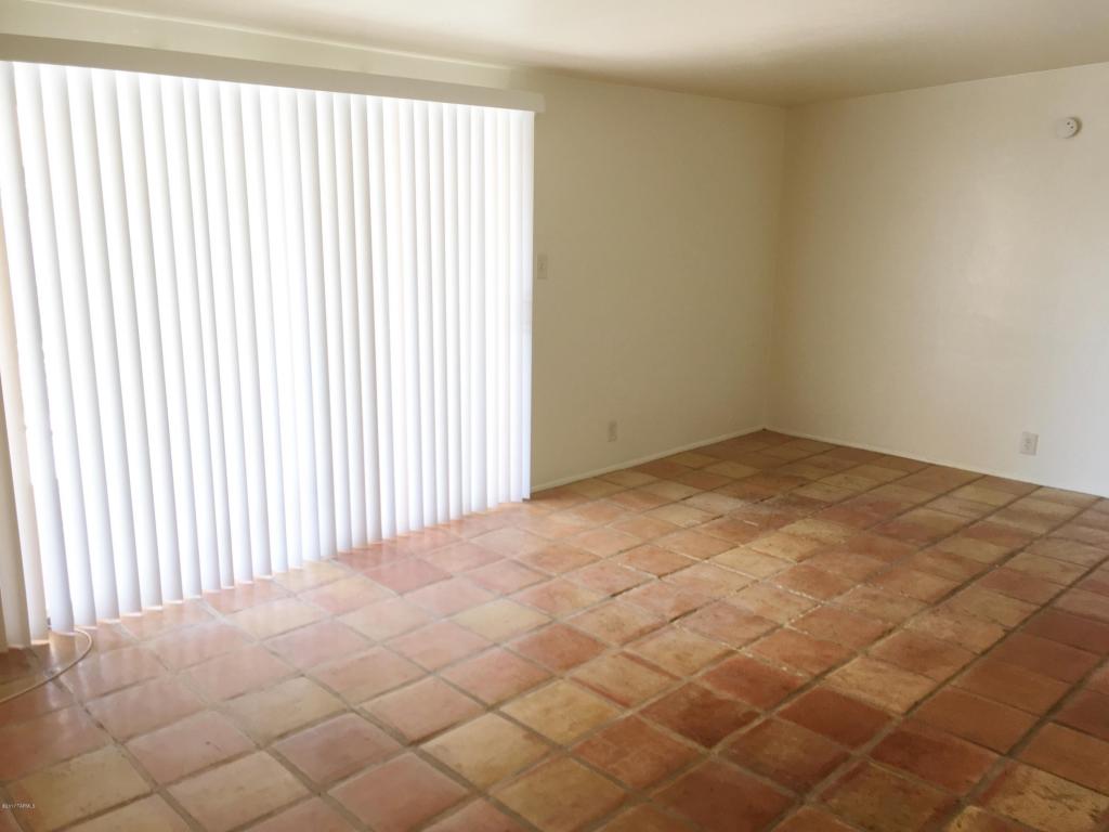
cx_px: 554
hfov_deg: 61.7
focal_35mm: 29
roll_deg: -2.2
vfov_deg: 48.2
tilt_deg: -12.5
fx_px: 929
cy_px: 416
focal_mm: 4.15
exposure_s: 1/30
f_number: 2.2
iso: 40
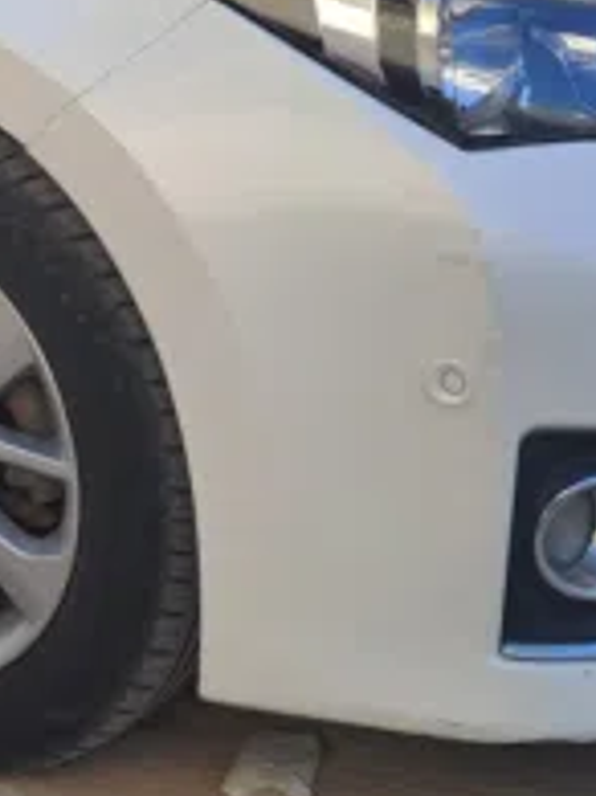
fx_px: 1885
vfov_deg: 22.4
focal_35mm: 82
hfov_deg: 17.5
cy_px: -98
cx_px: -4
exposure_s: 1/292
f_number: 1.8
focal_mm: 4.65
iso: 32
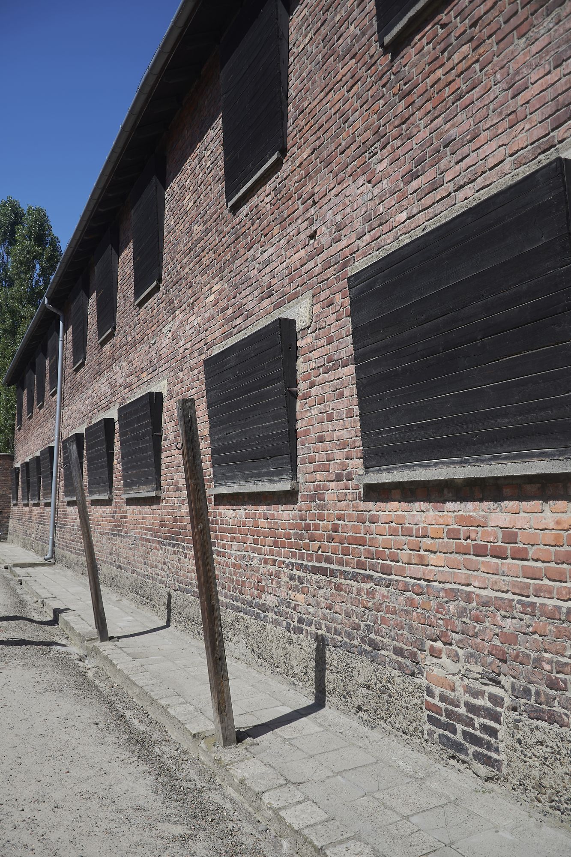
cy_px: 428
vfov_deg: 67.4
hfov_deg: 47.9
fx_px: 642
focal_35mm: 27
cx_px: 286
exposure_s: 1/800
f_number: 3.5
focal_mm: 18
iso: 100
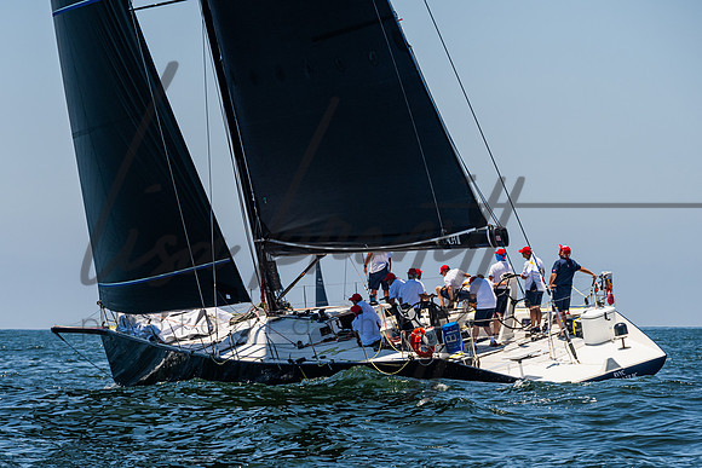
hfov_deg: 9.1
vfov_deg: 6.1
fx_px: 4421
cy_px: 307
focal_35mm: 227
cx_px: 304
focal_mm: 165
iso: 400
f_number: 8
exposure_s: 1/1600
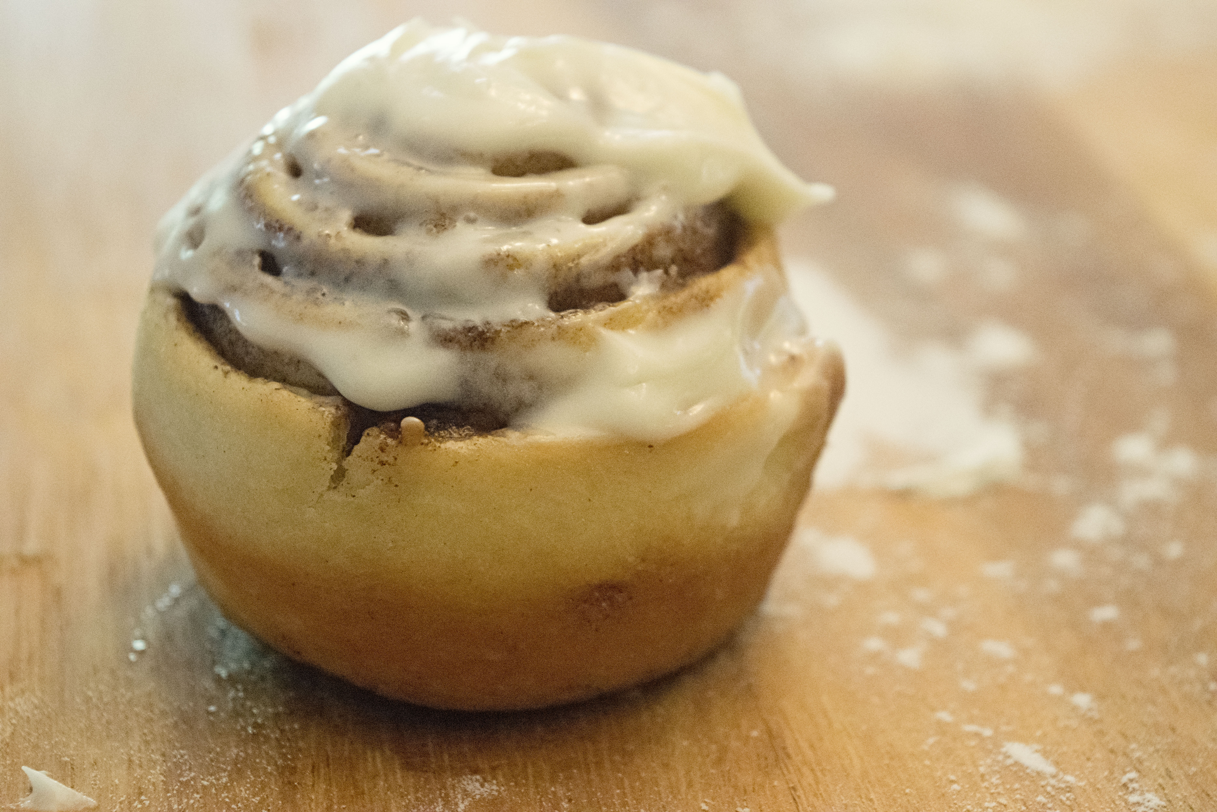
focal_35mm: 82
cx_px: 608
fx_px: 2789
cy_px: 406
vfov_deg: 16.6
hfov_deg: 24.6
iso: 4500
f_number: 5.6
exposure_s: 1/60
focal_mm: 55
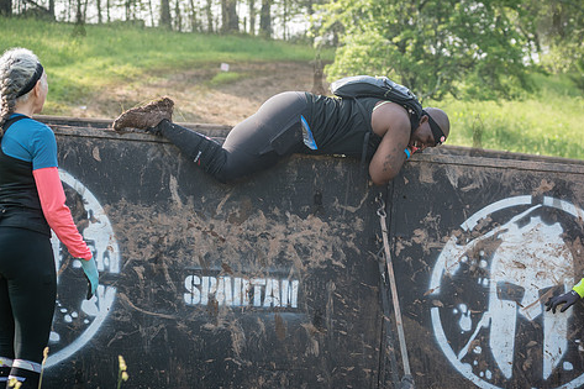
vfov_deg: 13.0
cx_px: 317
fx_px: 1703
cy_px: 194
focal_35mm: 105
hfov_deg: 19.5
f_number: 4.5
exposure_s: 1/250
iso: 250
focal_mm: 80
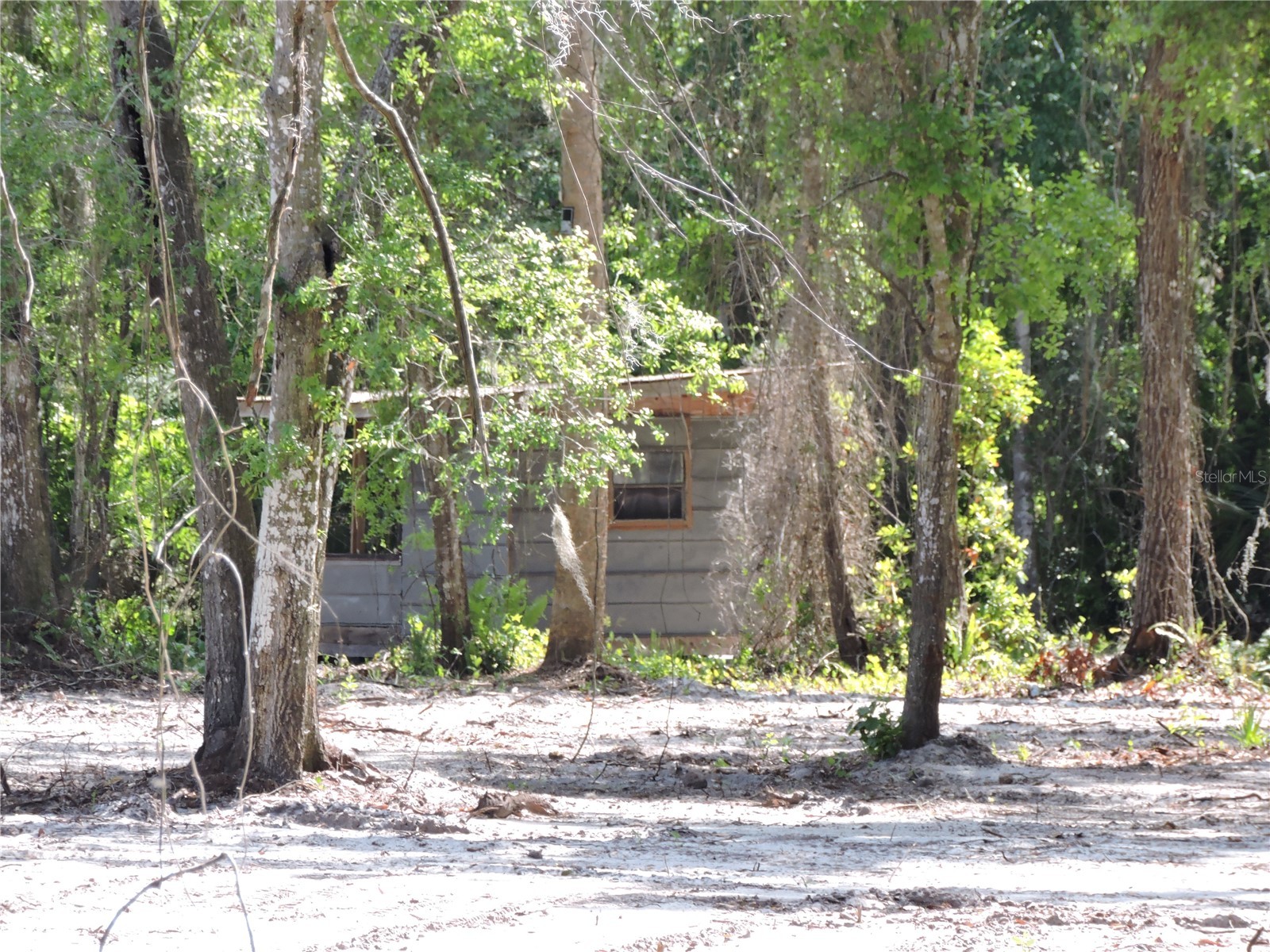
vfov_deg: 4.2
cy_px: 476
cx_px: 635
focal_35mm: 350
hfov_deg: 5.7
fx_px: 12841
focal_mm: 62.4
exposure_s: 1/200
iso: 220
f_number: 4.8
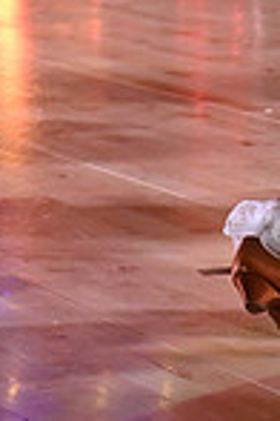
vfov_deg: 7.3
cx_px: 536
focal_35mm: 276
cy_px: -209
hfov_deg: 4.9
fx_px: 3220
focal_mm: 70
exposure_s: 1/400
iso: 5000
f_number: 5.6
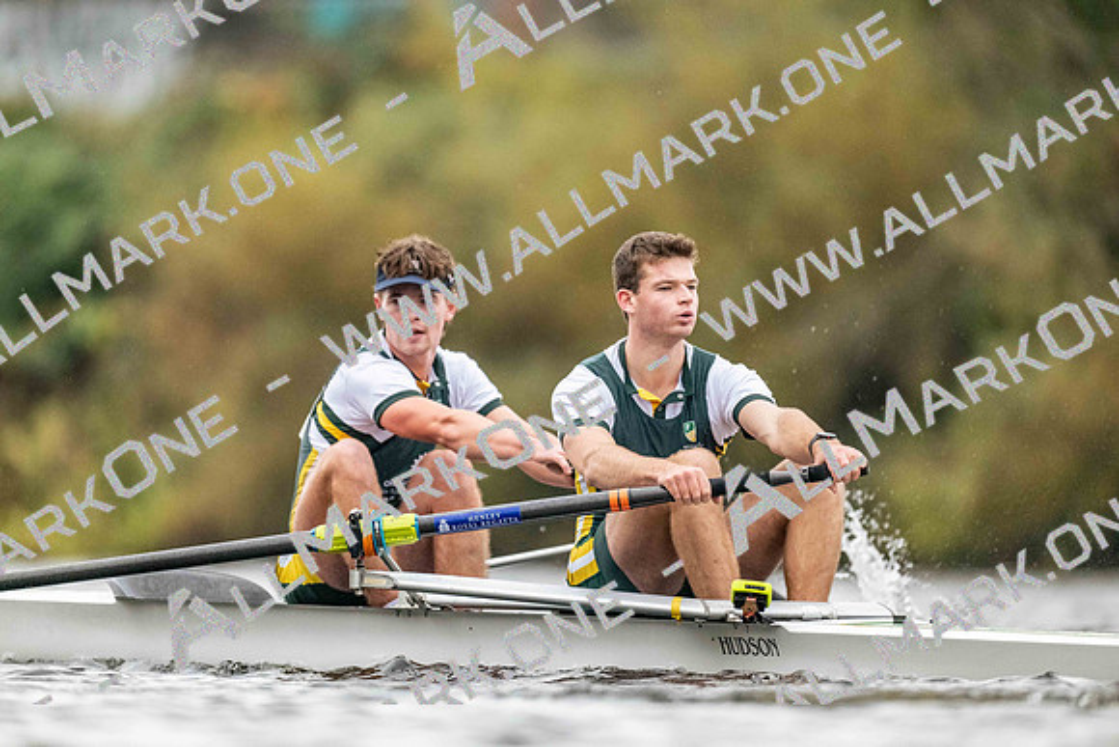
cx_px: 560
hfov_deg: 3.4
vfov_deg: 2.3
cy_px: 374
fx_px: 18653
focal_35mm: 600
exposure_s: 1/2500
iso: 5600
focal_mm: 600
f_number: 4
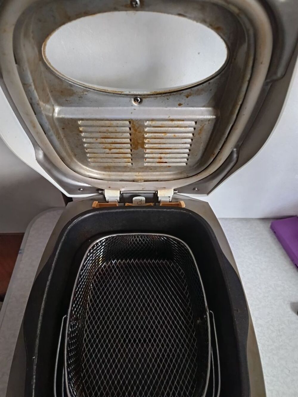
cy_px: 198
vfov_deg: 71.6
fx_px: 275
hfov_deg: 56.8
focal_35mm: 24
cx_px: 149
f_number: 1.7
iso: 3600
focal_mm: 5.31
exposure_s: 1/16.7
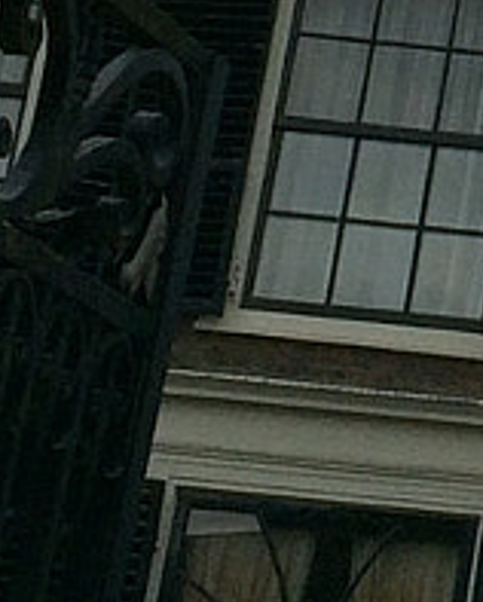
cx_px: 1201
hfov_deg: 6.4
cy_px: -571
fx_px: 4103
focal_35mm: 230
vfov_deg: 8.0
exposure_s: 1/2160
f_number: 2.2
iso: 32
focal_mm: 4.15
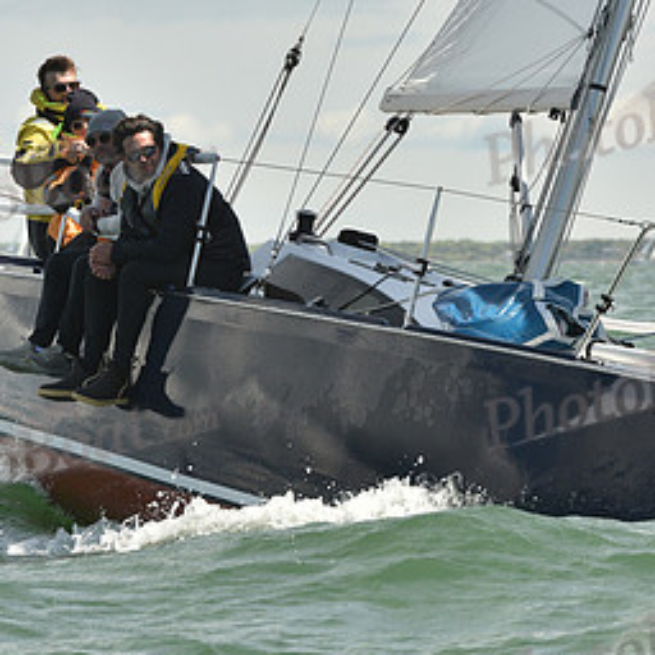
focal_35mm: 385
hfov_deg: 4.6
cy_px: 288
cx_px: 353
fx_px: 8242
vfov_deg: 4.6
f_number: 9
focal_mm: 200
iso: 320
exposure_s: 1/800
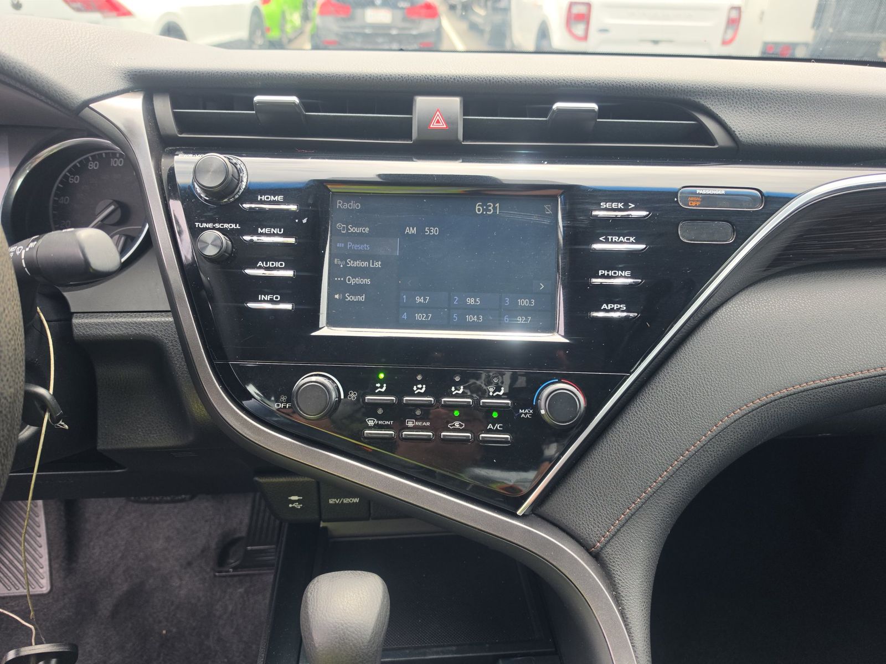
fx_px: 589
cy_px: 332
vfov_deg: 58.9
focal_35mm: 23
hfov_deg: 73.9
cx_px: 443
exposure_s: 1/152
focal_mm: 6.5
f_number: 1.4
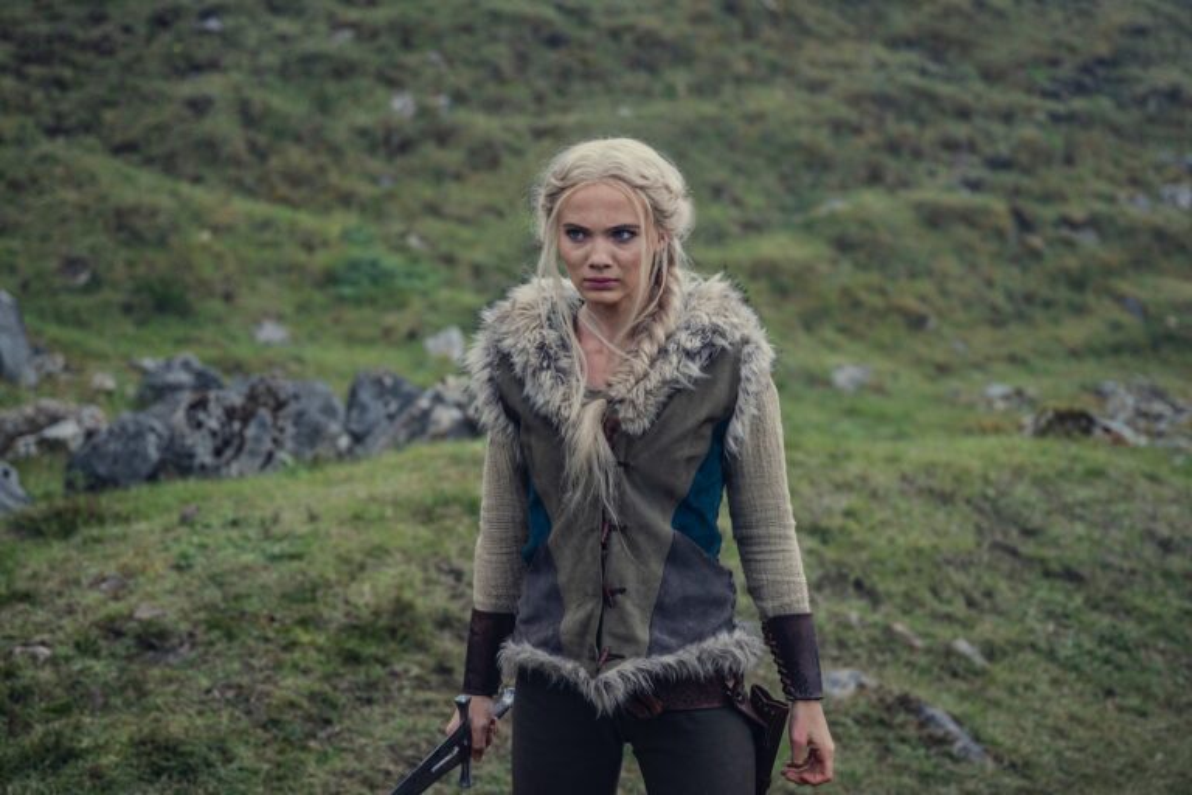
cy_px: 398
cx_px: 596
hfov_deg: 23.4
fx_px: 2880
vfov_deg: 15.7
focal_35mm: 87
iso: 200
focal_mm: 58
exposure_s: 1/1000
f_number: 2.8
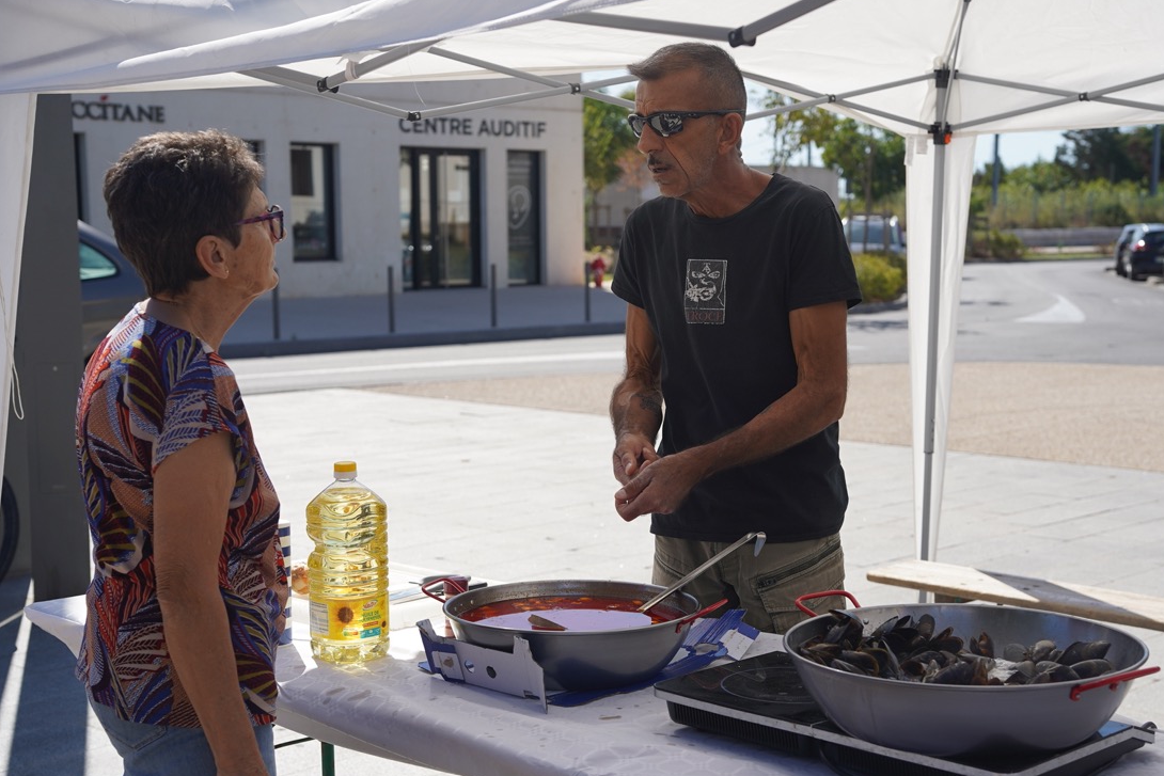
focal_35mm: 55
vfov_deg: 24.8
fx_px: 1765
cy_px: 425
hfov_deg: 36.4
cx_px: 665
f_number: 4.5
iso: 100
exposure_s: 1/640
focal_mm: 46.5
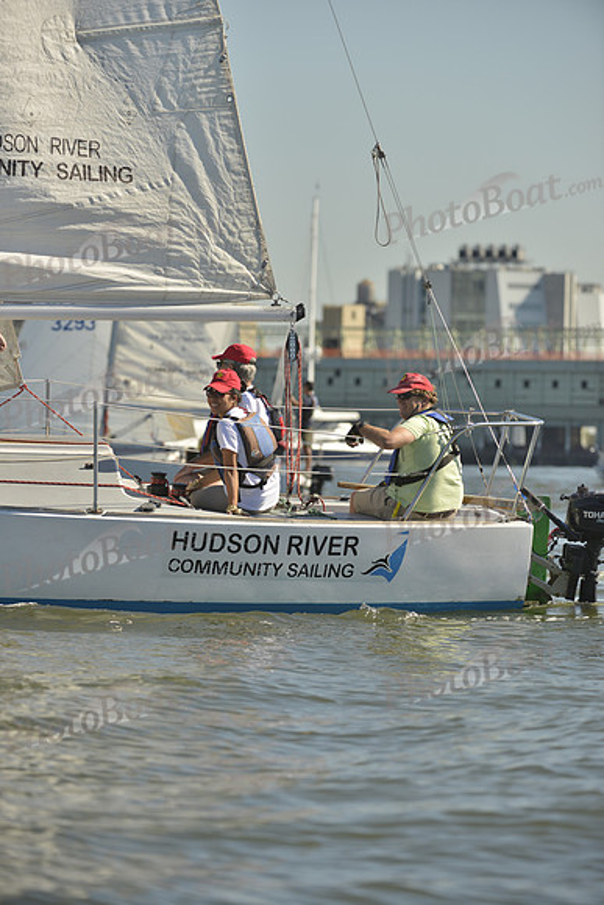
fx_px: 5281
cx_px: 302
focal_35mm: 210
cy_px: 452
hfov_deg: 6.5
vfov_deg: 9.8
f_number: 5
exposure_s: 1/1250
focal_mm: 210
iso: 200
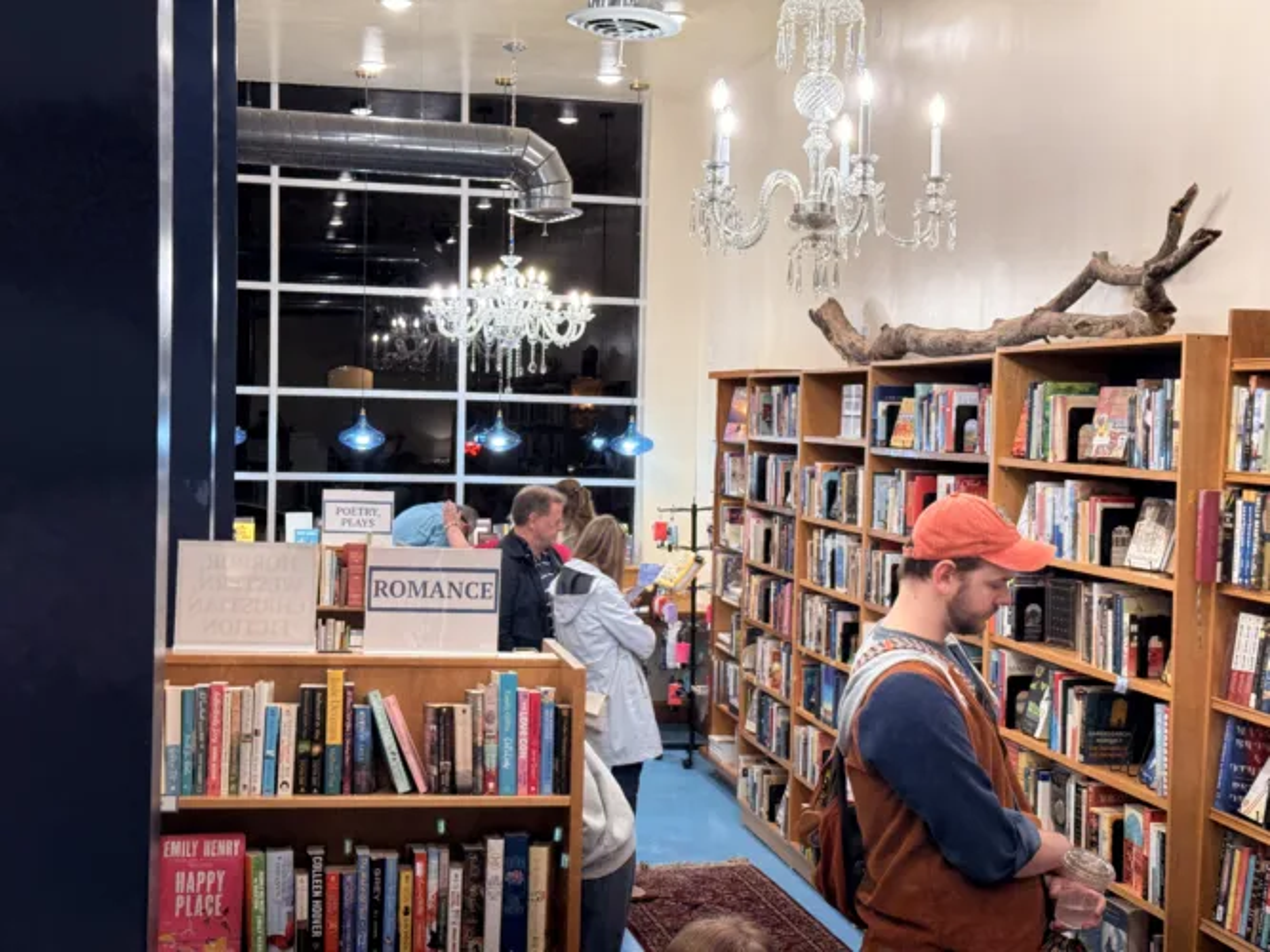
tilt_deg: -1.4
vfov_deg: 30.3
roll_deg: -1.5
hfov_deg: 39.7
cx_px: 635
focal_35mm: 48
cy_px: 476
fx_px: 1761
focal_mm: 6.76
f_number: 1.78
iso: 100
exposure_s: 1/60
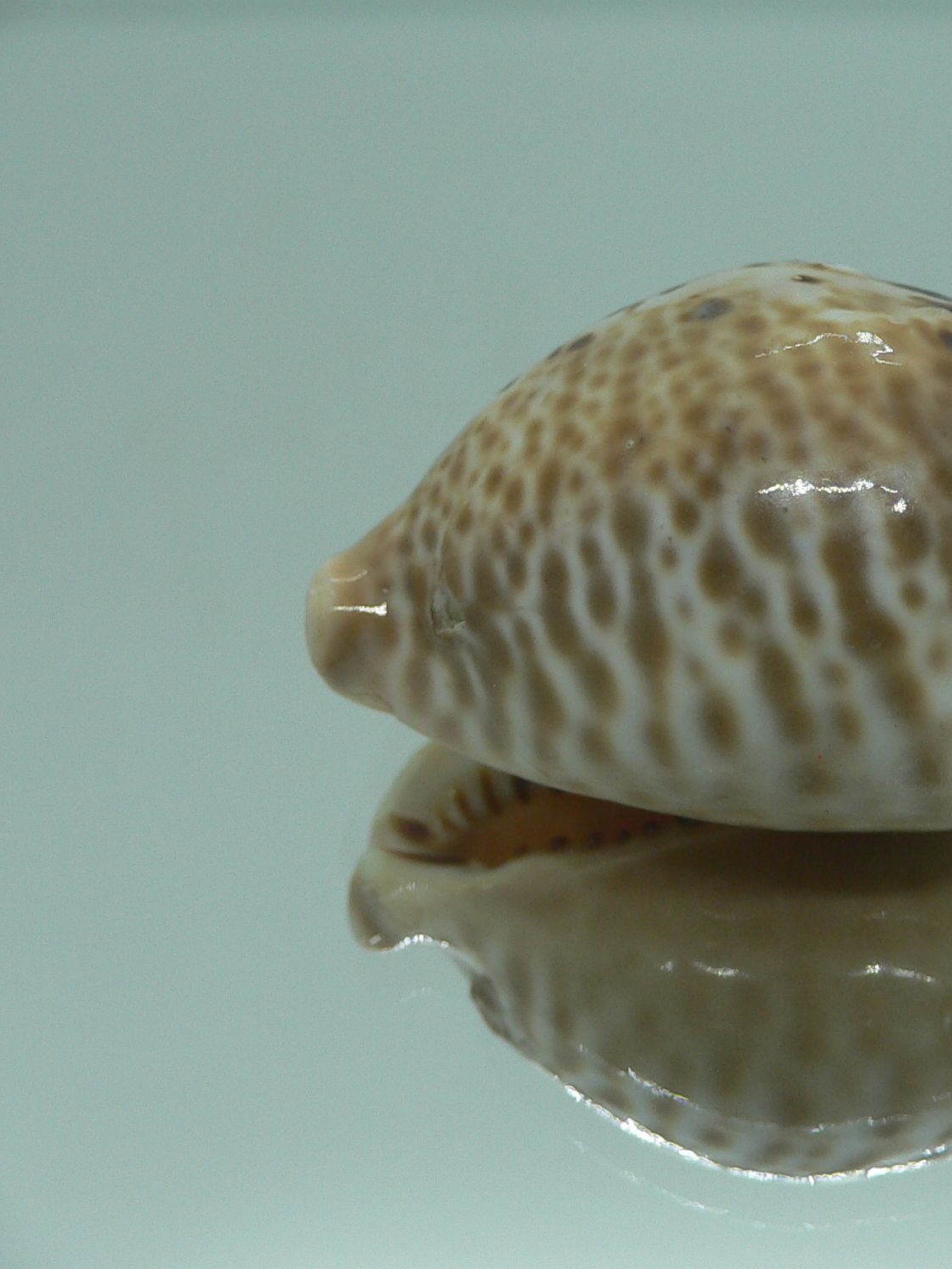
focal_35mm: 47
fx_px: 1723
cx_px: 725
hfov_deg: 30.3
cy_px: 632
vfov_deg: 40.4
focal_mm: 4.6
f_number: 2.8
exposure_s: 1/60
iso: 80
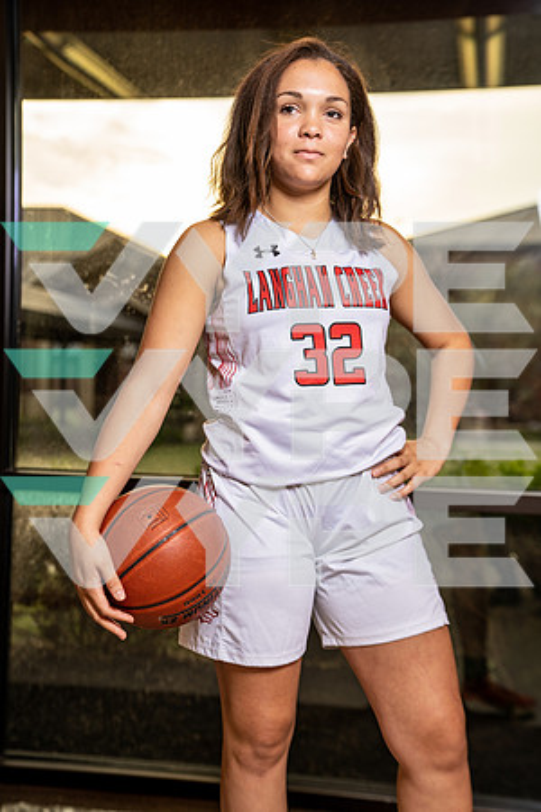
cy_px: 406
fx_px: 1172
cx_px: 270
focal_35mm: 52
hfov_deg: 26.0
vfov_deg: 38.2
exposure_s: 1/250
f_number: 3.2
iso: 320
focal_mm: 52
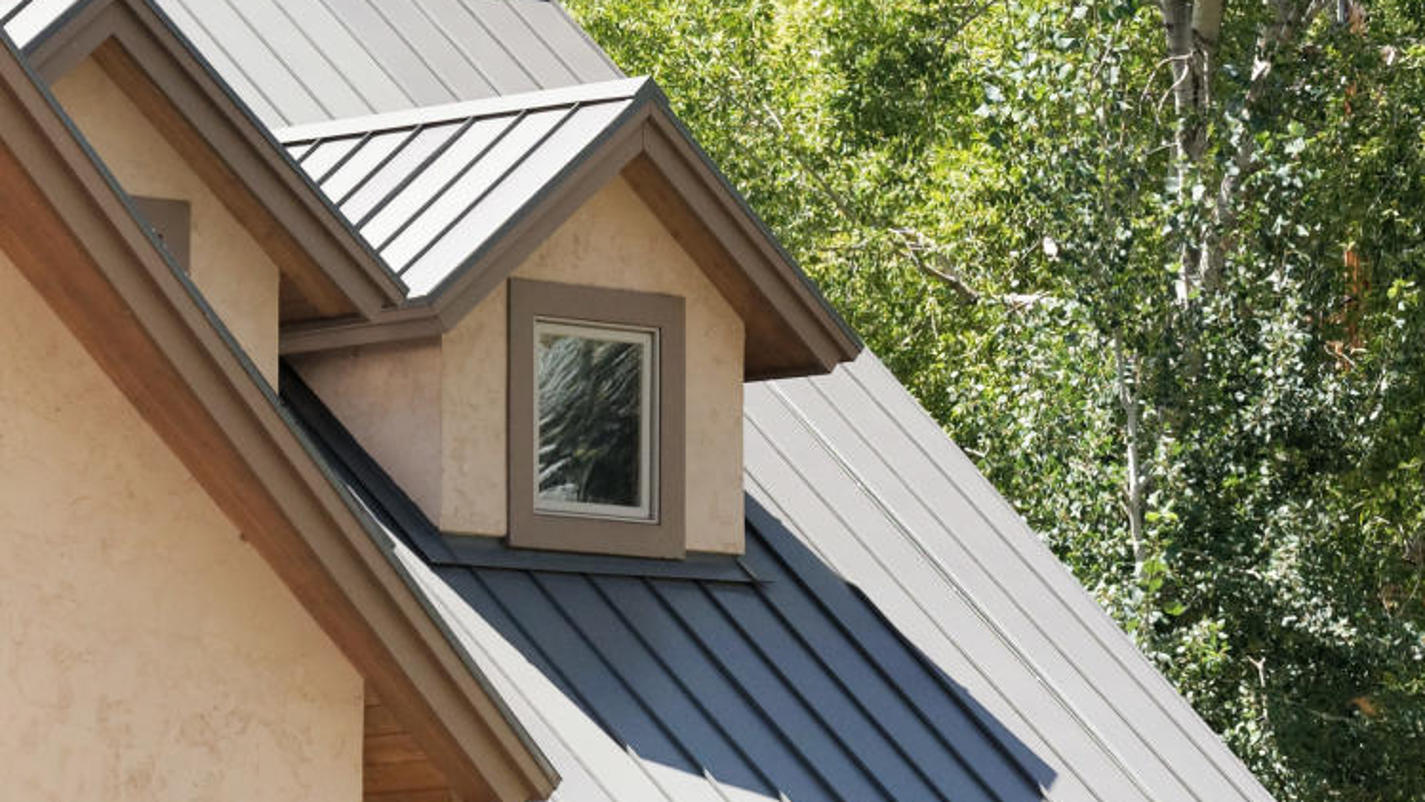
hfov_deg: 10.3
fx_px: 7936
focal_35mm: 210
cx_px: 663
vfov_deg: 5.8
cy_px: 391
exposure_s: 1/125
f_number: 7.1
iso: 500
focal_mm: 50
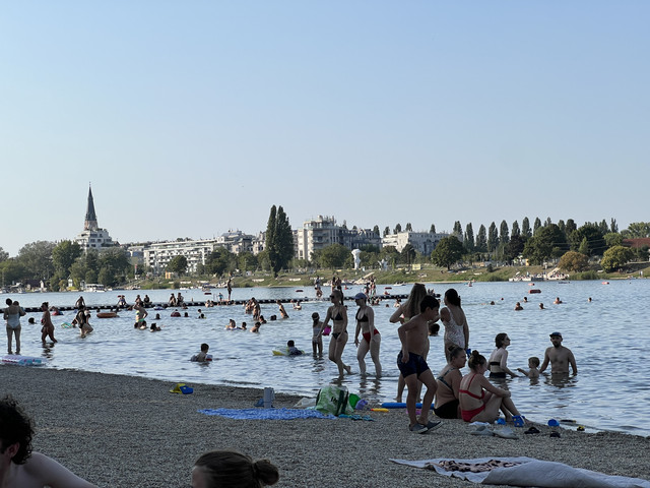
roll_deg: +1.7
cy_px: 244
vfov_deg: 19.1
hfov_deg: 25.3
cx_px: 325
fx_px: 1446
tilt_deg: +1.3
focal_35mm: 77
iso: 32
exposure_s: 1/995
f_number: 2.8
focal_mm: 9
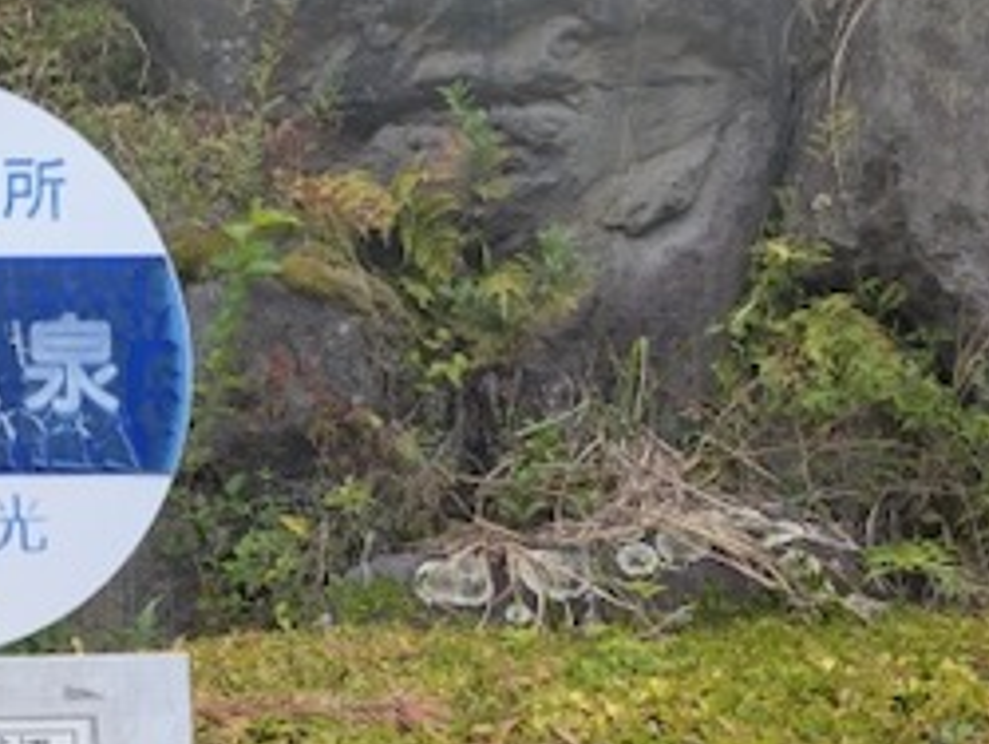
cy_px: 611
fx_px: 1373
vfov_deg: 29.5
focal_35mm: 48
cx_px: 451
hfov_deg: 39.6
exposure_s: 1/464
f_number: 1.89
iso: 53
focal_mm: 5.43
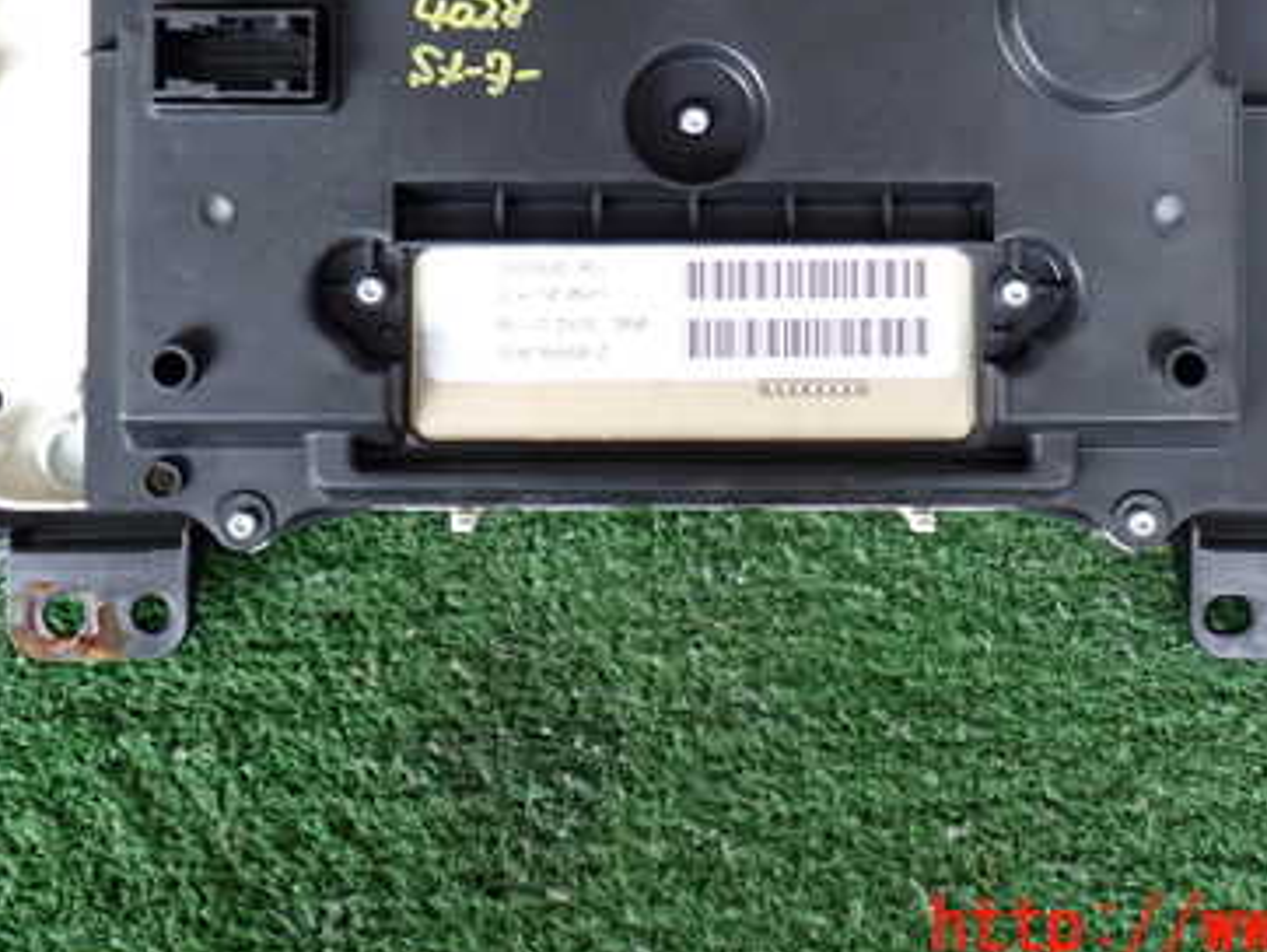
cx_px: 672
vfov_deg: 27.0
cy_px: 186
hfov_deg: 36.1
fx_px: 1941
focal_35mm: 53
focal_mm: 5.79
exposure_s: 1/30
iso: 250
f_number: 2.4
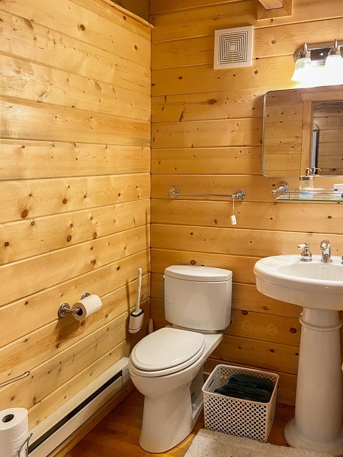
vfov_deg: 61.6
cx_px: 167
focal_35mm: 29
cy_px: 239
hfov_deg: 48.2
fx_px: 383
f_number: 1.8
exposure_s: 1/60
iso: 200
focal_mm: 4.25
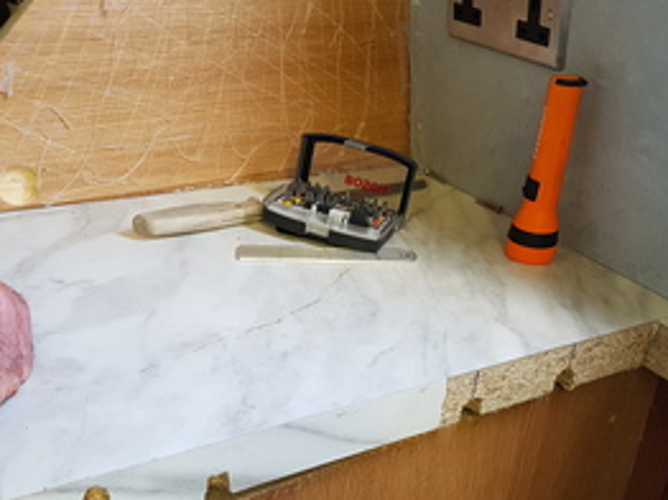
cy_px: 380
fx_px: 771
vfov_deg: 35.1
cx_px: 343
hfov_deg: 46.8
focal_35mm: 40
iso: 125
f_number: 1.7
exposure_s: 1/50
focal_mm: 4.2
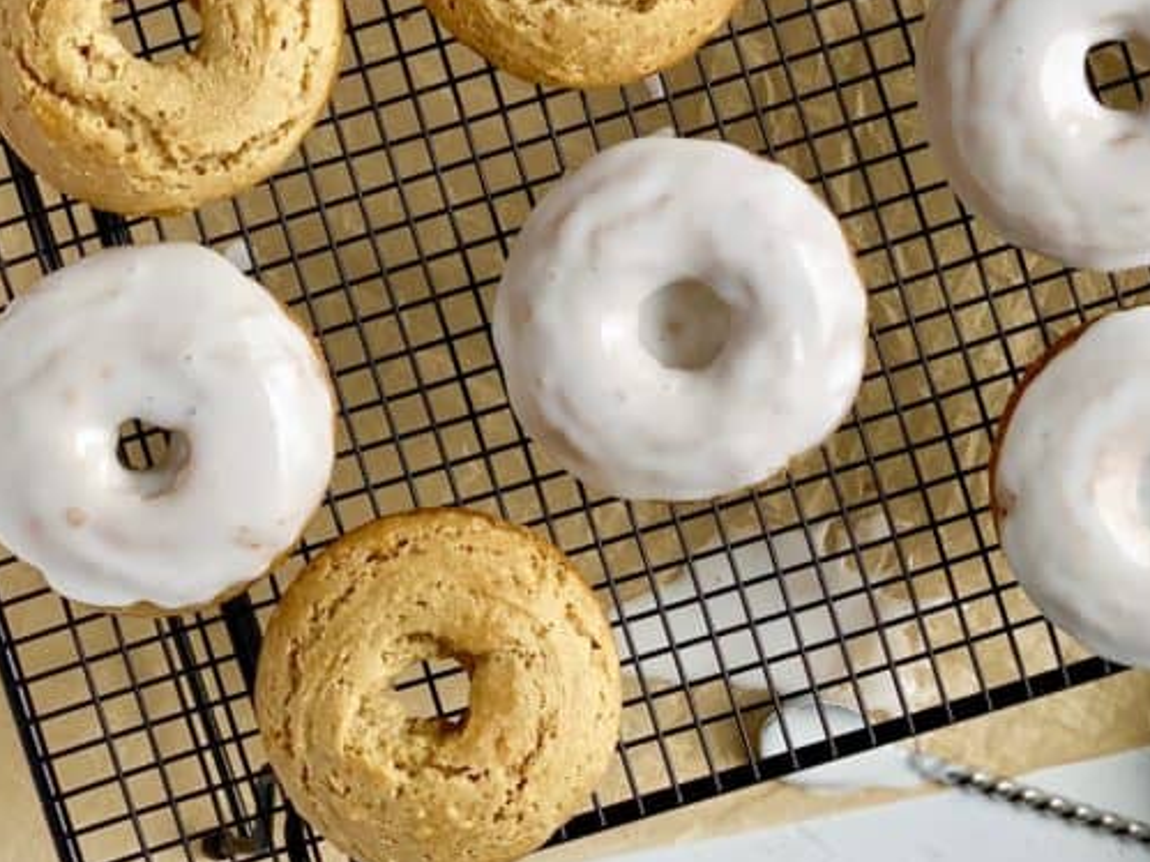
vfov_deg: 18.3
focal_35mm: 80
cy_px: 249
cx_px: 878
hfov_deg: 24.1
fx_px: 2657
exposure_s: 1/122
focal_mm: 6
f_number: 2.4
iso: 16
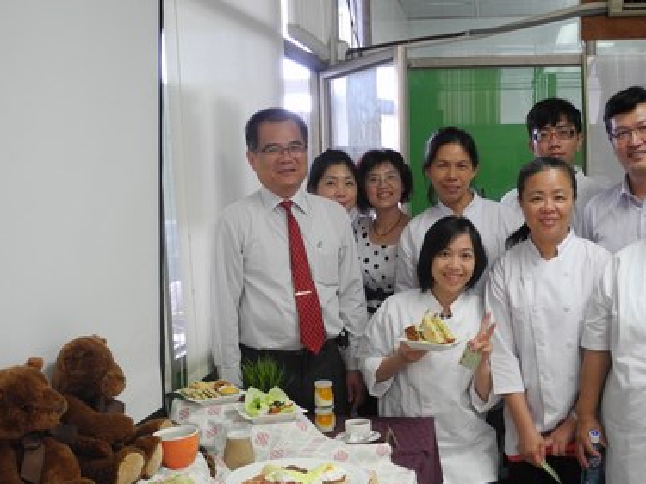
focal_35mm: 48
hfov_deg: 39.2
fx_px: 895
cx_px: 431
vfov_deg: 29.7
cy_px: 374
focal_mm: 6.4
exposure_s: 1/30
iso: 220
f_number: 2.8
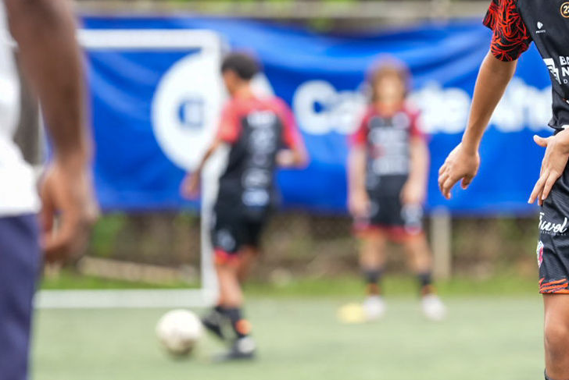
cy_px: 216
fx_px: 6019
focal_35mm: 380
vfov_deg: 3.6
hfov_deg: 5.4
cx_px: 456
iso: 1600
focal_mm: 173.2
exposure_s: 1/1000
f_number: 2.8
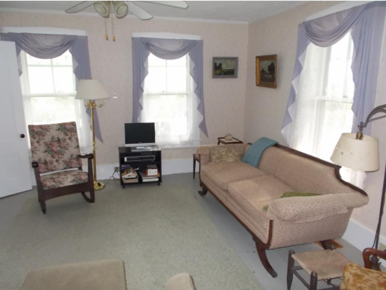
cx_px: 193
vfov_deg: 53.1
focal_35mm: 26
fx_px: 290
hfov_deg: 67.3
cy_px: 145
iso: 320
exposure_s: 1/25
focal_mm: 4.6
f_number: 3.2
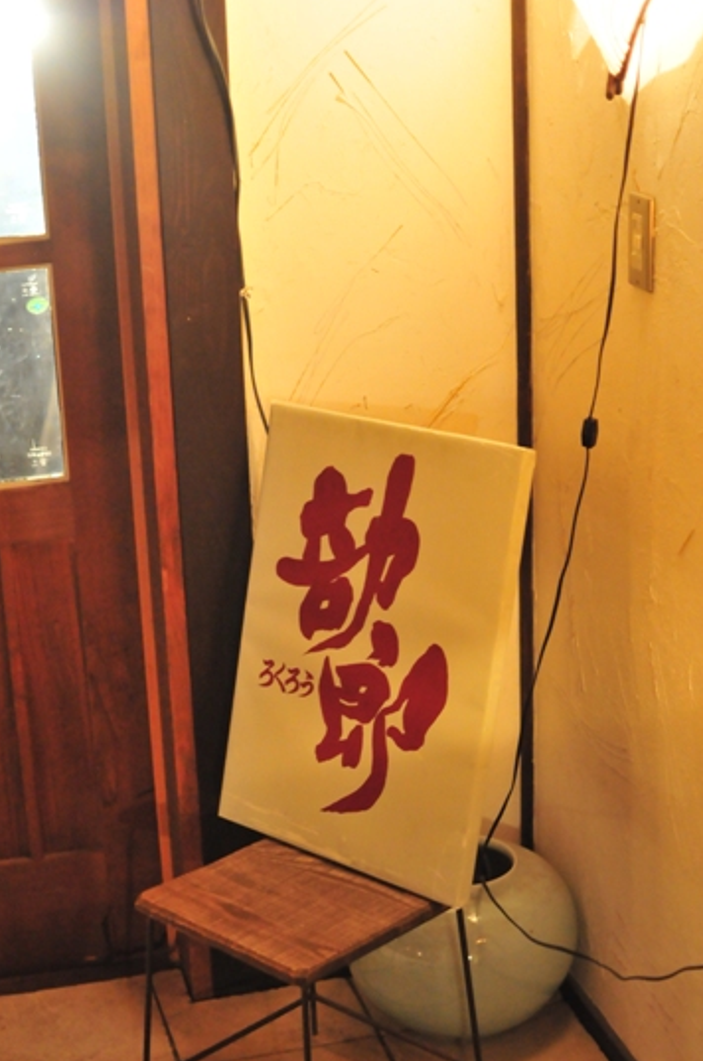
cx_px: 372
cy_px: 628
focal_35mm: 63
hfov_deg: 21.6
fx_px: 1841
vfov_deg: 32.1
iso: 2000
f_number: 1.8
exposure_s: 1/25
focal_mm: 35
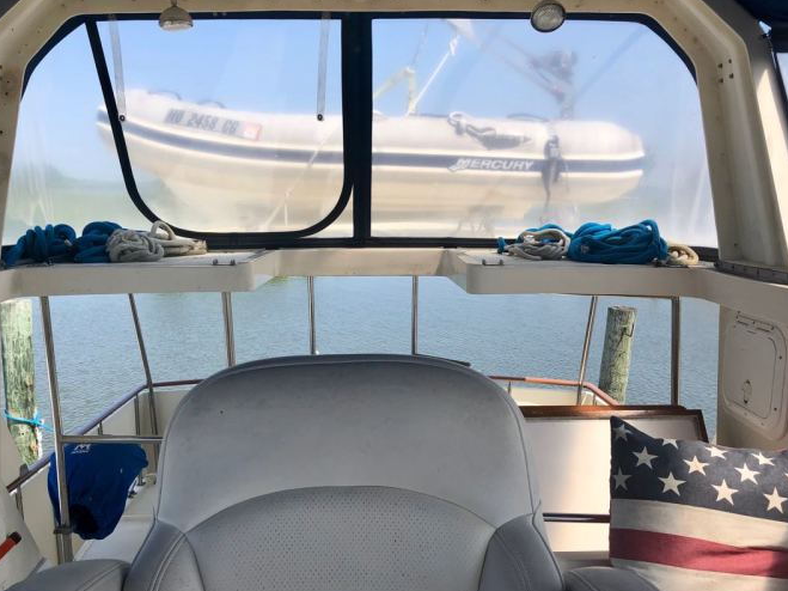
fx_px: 774
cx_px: 371
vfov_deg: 41.7
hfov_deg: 53.9
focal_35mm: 34
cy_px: 336
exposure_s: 1/1548
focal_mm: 3.99
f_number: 1.8
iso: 20
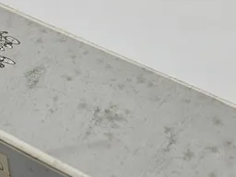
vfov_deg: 19.4
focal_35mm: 72
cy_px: 204
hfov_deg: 26.5
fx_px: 491
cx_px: 44
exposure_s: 1/292
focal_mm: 5.4
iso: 25
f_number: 1.8
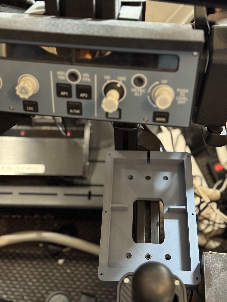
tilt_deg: -54.4
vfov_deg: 39.7
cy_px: 151
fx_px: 420
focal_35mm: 48
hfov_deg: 30.3
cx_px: 114
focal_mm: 6.76
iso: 640
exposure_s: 1/25
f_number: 1.78
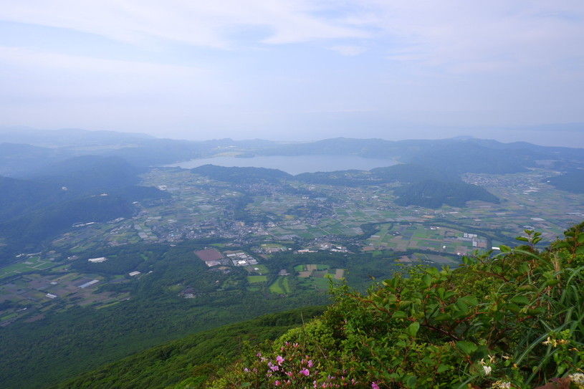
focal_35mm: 23
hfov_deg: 76.1
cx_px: 292
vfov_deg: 55.1
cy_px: 194
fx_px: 373
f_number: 16
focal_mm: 15.6
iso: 200
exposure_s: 1/80
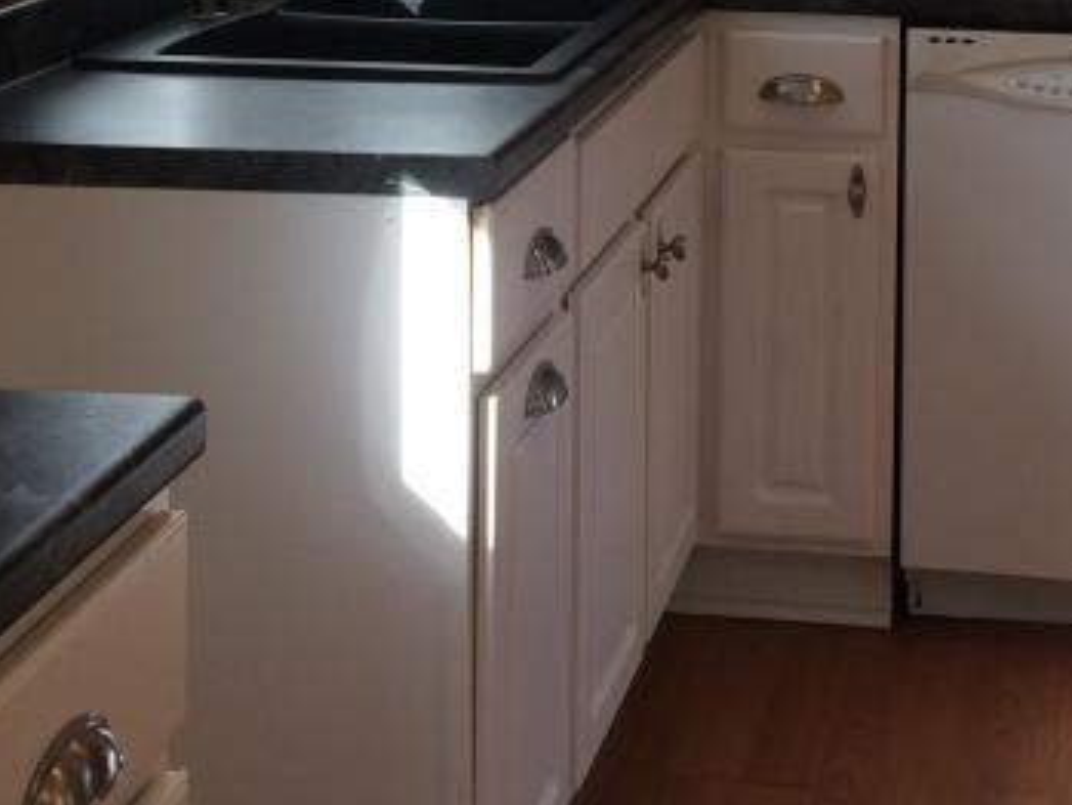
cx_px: 749
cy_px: -224
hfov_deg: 22.9
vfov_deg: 16.5
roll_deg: +0.6
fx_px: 2633
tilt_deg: -5.5
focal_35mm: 85
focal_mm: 4.15
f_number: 2.2
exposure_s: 1/120
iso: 50
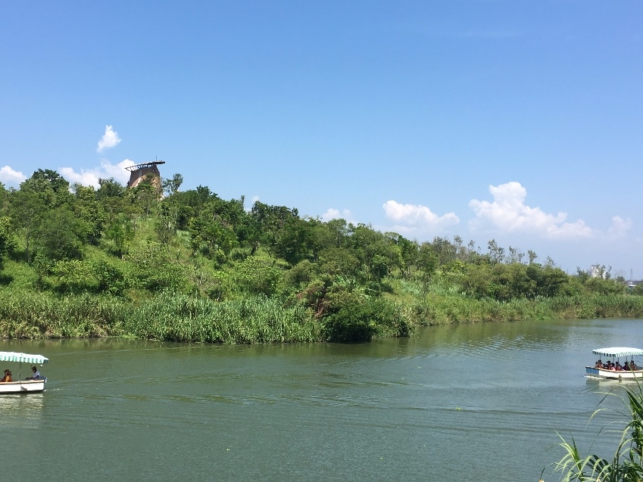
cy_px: 230
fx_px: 762
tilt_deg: +3.6
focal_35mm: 41
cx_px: 285
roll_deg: -2.5
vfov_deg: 35.1
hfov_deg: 45.7
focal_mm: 4.15
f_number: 2.2
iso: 25
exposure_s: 1/1282
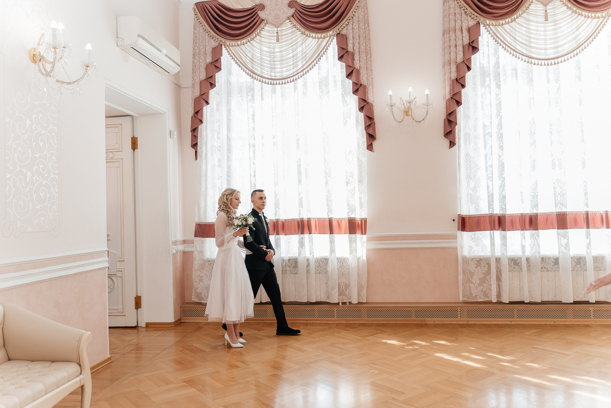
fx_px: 475
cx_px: 306
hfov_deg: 65.5
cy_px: 204
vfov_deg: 46.4
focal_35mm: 28
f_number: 2.8
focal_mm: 28
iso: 400
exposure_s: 1/160
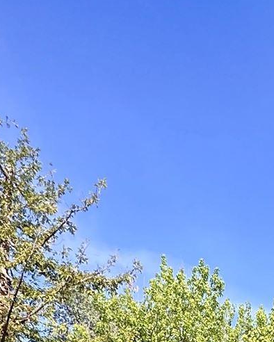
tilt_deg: +6.9
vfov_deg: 24.1
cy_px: 496
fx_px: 648
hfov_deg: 22.6
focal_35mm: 64
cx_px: 297
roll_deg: -1.1
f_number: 2.2
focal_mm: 2.22
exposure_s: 1/729
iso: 40
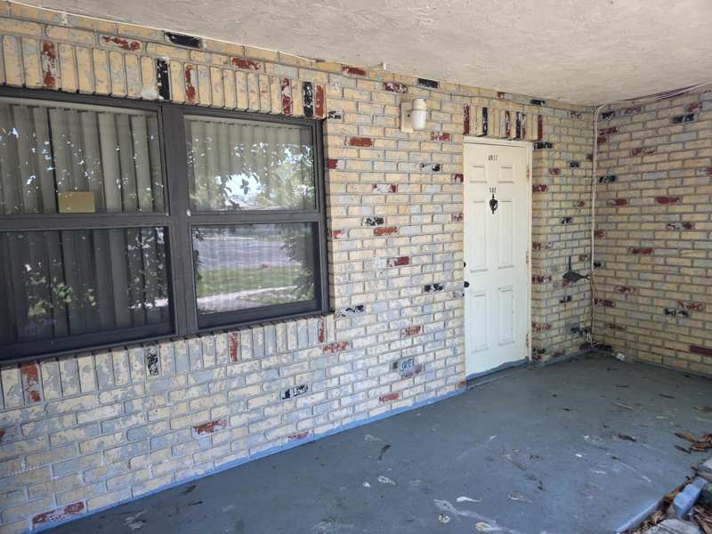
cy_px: 267
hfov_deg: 73.9
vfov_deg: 58.9
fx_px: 473
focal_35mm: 23
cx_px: 356
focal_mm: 6.3
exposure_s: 1/180
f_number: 1.7
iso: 160
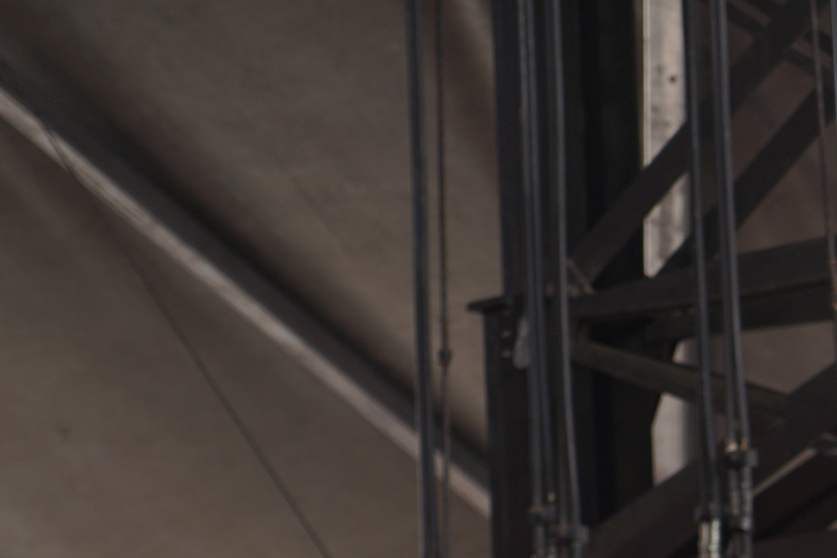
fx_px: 7788
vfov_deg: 4.1
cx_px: 837
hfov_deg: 6.1
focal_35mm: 335
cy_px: 831
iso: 100
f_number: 4
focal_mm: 105
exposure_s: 1/125
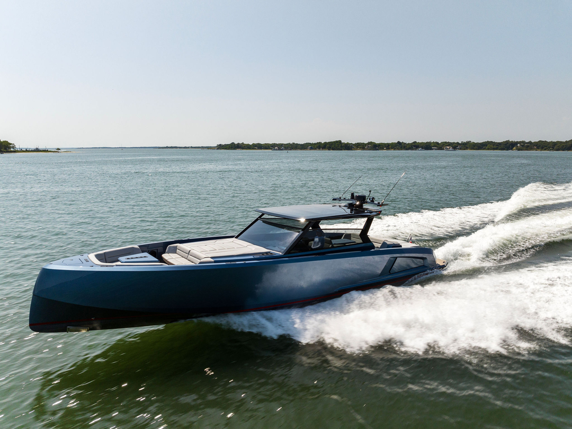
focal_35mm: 24
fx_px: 396
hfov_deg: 71.6
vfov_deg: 56.8
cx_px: 286
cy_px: 214
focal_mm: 12.29
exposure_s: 1/120
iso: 200
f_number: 3.5
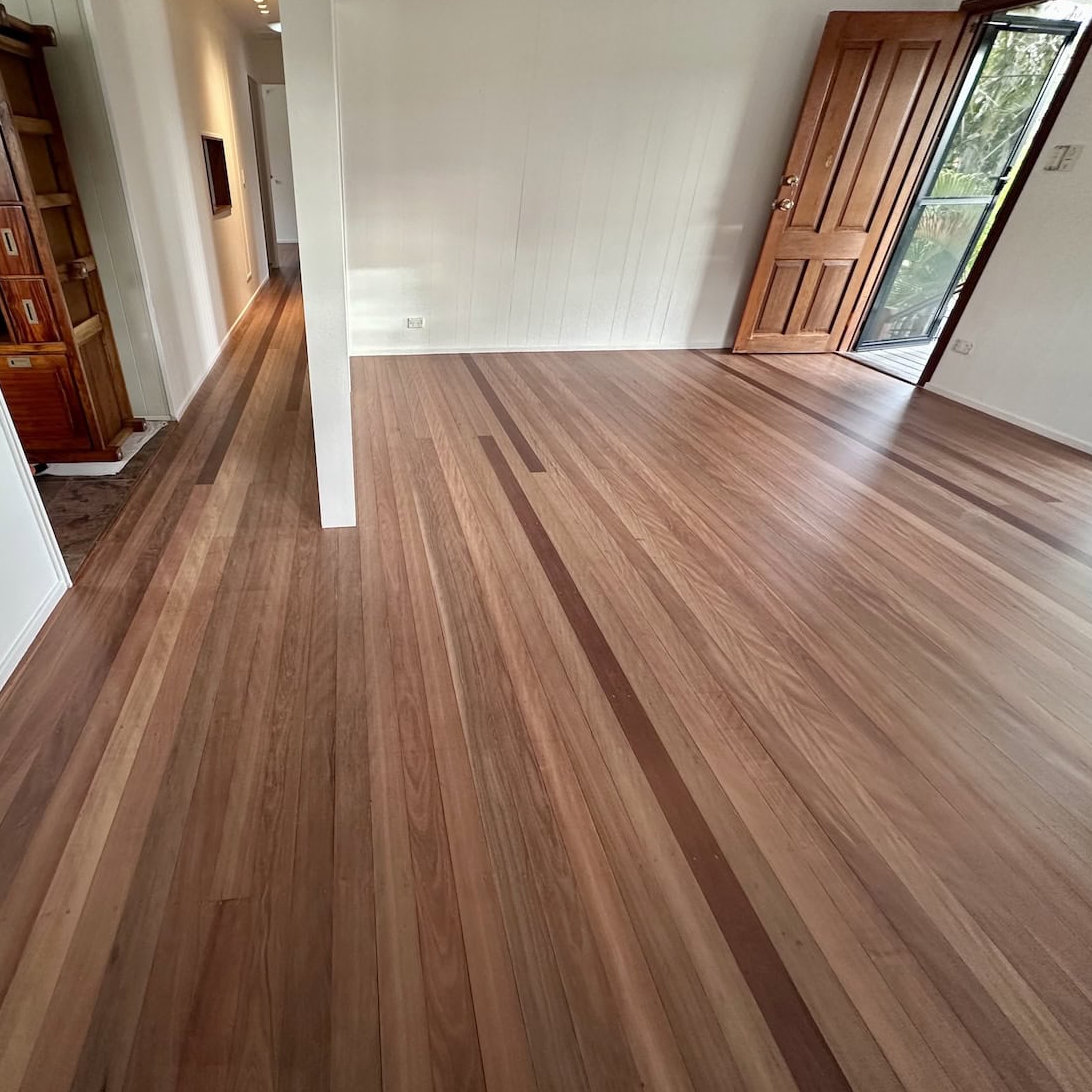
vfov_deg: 84.0
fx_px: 607
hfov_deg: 82.1
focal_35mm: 17
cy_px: 536
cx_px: 396
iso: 200
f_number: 2.2
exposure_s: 1/50
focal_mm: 2.2
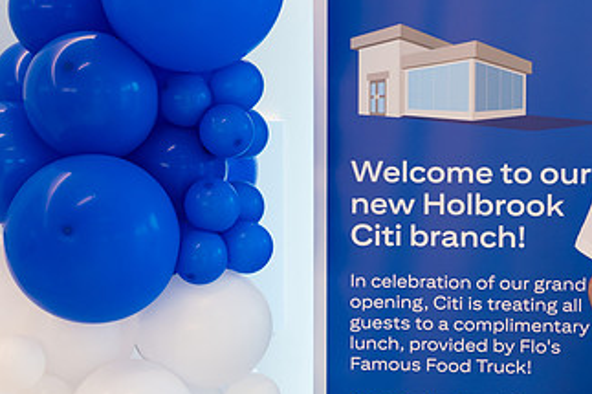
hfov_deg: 25.0
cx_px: 471
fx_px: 1315
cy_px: 223
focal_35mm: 80
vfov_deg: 17.0
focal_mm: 43
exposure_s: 1/200
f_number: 3.5
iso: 800
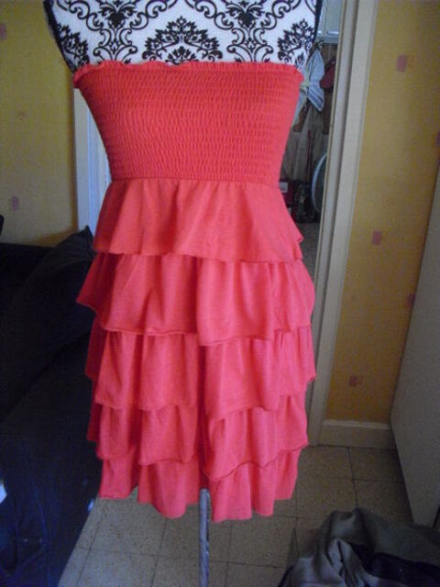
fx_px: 610
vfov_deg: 51.4
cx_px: 220
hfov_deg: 39.7
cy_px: 294
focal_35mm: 36
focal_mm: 6.3
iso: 800
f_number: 3.1
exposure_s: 1/100
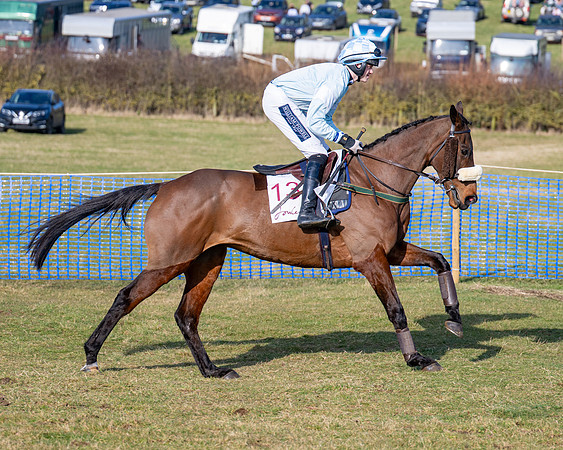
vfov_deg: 9.1
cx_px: 241
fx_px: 2834
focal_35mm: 170
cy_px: 232
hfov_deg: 11.3
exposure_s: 1/2000
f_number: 2.8
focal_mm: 88
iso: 100
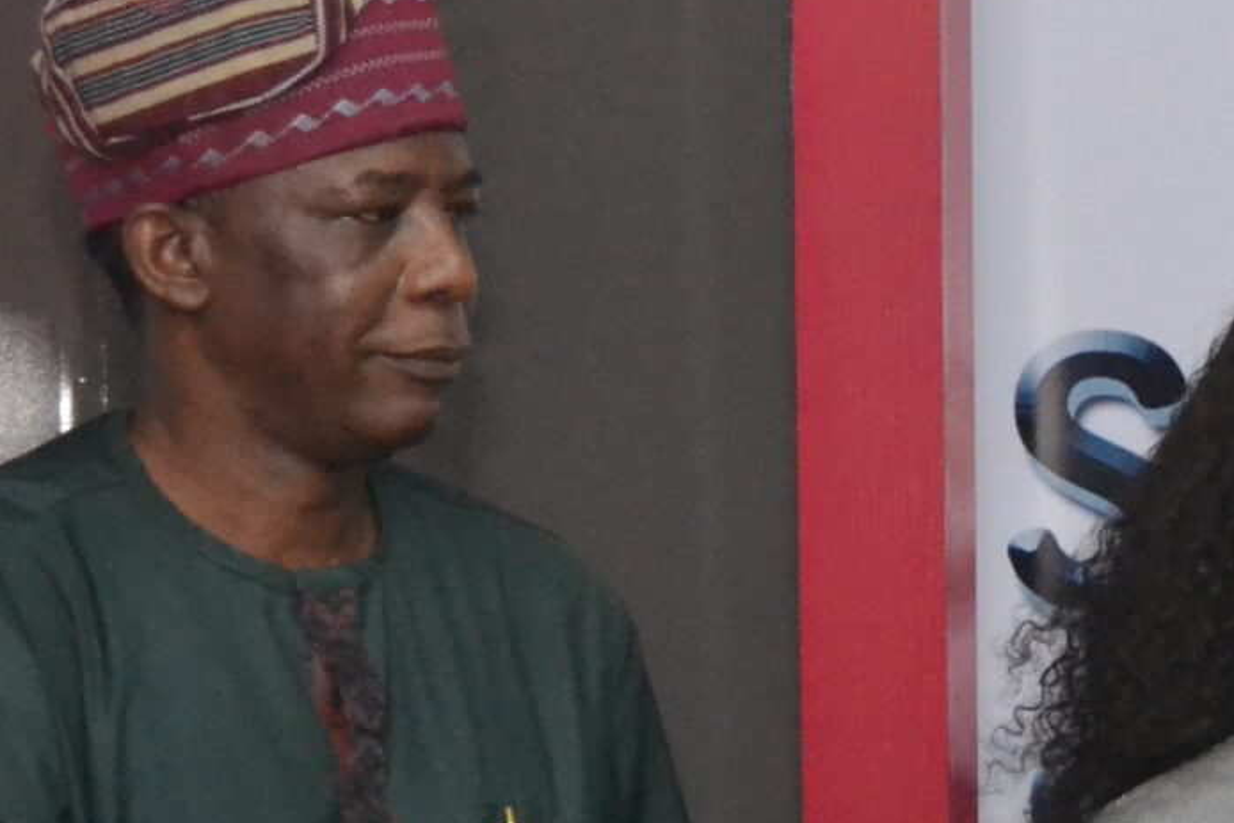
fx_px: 5691
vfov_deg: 8.2
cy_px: 1009
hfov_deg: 11.9
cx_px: 1819
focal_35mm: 166
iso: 3200
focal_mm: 30
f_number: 6.3
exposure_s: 1/160
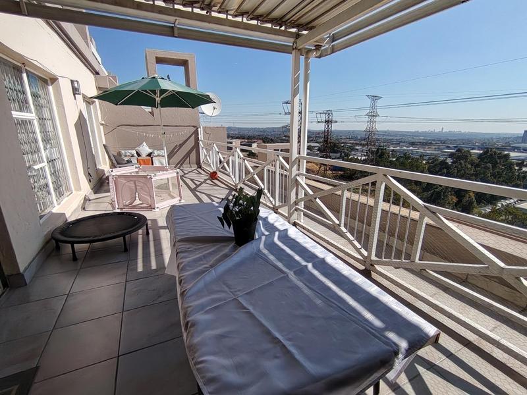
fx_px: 259
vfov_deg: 74.7
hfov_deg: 91.0
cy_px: 198
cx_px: 264
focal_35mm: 17
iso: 100
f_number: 2.2
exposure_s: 1/1774
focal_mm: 1.42
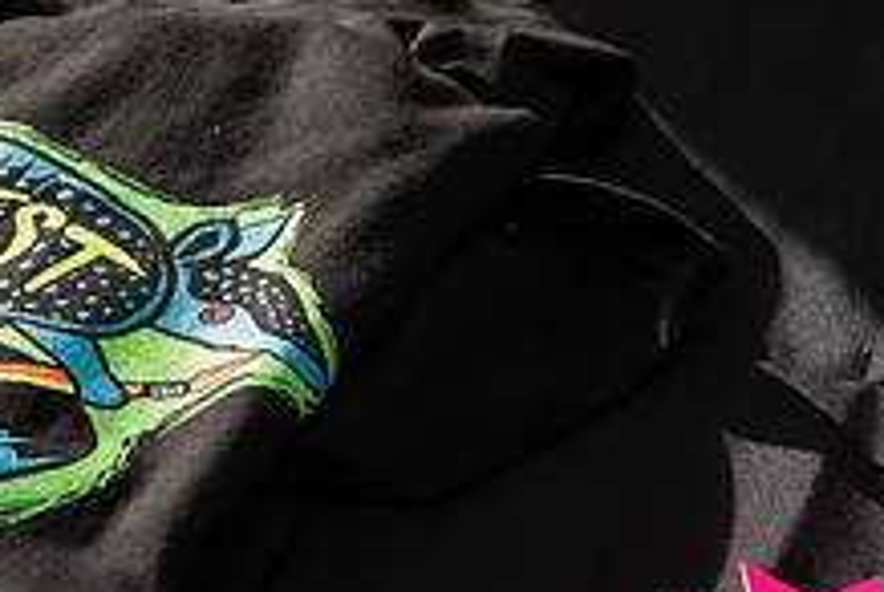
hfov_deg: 15.5
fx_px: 3221
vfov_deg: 10.5
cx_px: 109
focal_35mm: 131
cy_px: 255
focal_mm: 42
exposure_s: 1/320
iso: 250
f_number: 4.5
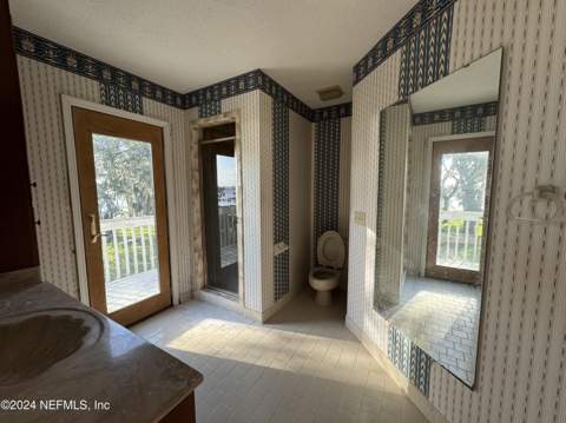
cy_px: 212
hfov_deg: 102.1
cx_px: 283
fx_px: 229
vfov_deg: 85.6
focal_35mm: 14
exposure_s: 1/99
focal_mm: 2.22
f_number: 2.2
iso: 80
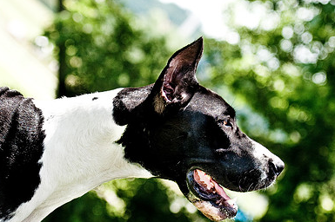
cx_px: 123
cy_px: 157
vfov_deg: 8.7
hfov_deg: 13.0
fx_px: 1469
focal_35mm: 158
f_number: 2.8
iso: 200
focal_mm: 70
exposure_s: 1/1600
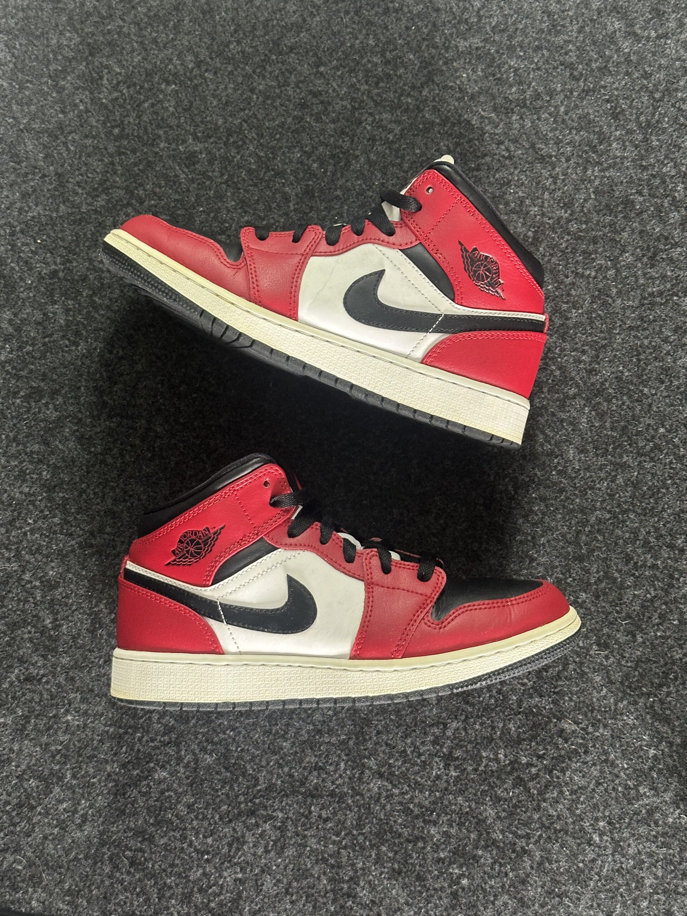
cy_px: 458
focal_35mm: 48
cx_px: 344
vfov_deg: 39.7
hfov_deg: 30.3
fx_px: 1270
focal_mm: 6.86
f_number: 1.78
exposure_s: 1/33
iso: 200
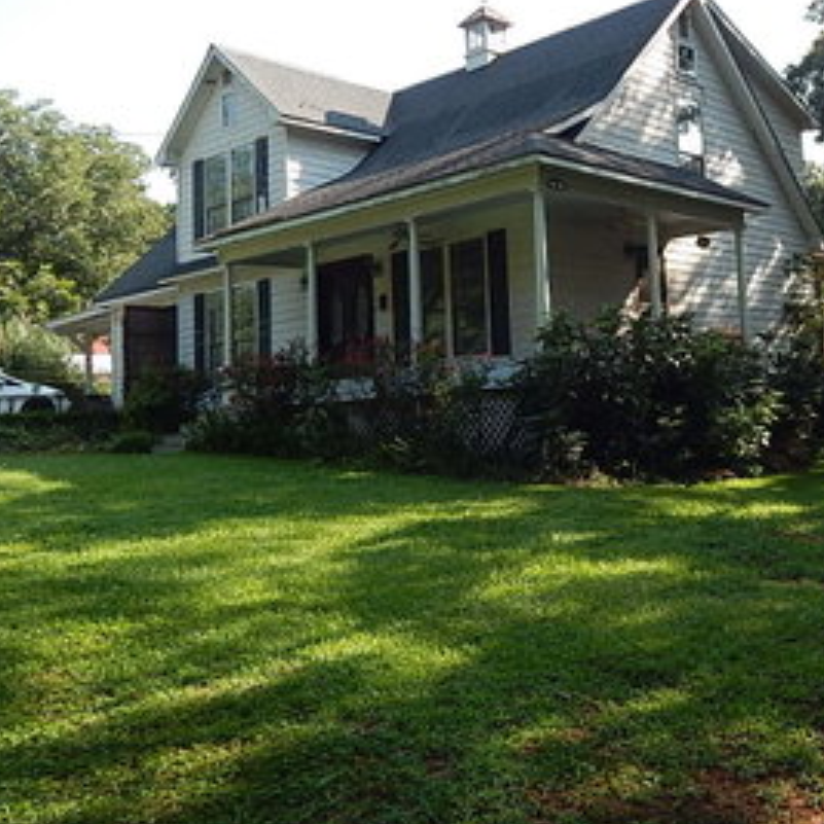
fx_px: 1050
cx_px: 623
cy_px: 327
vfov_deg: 42.6
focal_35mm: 39
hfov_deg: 41.5
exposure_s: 1/500
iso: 125
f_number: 3
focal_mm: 4
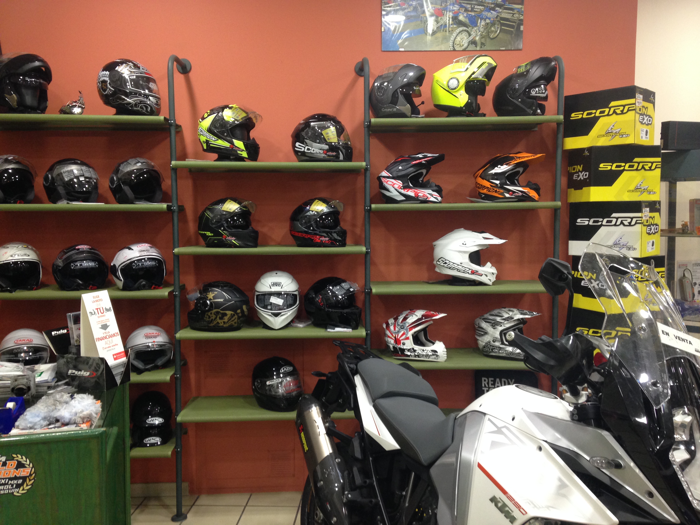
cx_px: 350
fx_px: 667
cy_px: 262
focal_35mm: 33
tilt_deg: -4.5
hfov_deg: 55.4
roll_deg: +0.9
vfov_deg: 42.9
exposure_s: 1/20
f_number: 2.4
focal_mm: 4.12
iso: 125
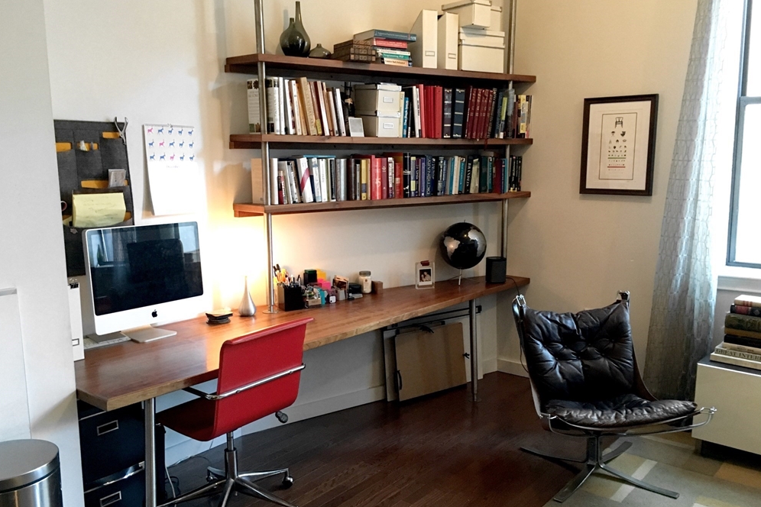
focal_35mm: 31
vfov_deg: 42.3
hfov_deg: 60.3
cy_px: 258
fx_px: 655
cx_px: 374
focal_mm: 4.15
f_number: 2.2
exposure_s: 1/17
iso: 200
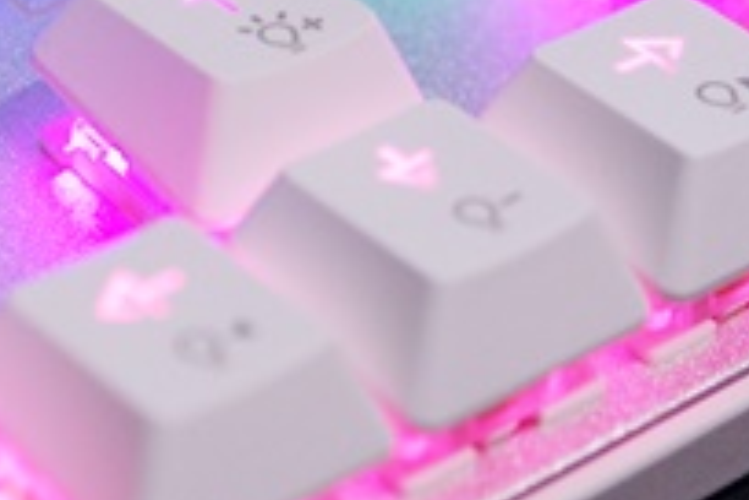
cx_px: 220
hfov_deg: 12.6
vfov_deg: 8.3
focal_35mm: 163
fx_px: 3391
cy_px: -96
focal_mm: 30
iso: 400
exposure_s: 1/60
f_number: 3.2
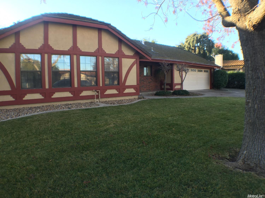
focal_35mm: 29
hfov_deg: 61.7
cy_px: 99
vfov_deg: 48.2
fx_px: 222
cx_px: 132
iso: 25
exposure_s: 1/120
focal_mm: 4.15
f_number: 2.2
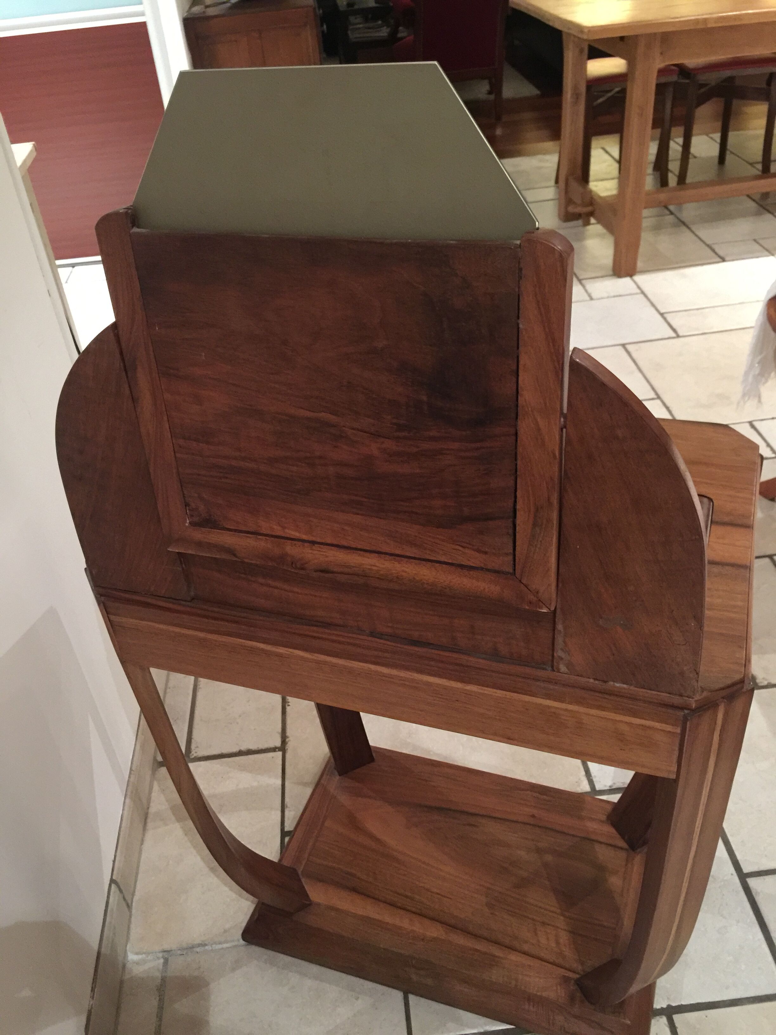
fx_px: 867
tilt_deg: -36.2
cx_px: 388
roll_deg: +6.3
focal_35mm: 29
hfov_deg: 48.2
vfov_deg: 61.7
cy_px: 518
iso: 160
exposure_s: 1/8
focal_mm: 4.15
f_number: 2.2
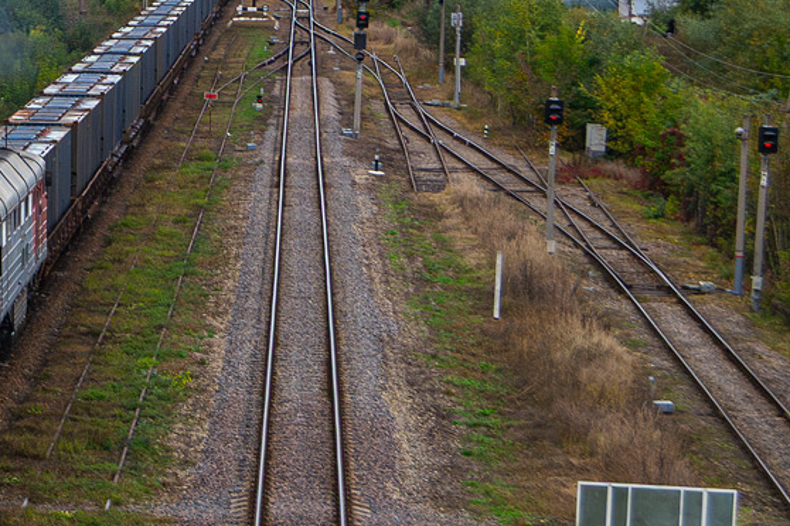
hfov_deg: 14.6
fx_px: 3006
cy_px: 42
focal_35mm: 137
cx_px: -81
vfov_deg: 10.0
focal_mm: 34
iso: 220
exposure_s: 1/200
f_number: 6.3
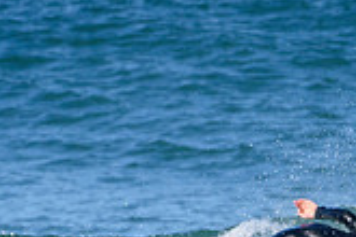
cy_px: 296
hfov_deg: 0.8
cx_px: 309
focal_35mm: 2635
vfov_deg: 0.5
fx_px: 26055
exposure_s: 1/4000
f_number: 5.6
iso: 720
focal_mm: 500
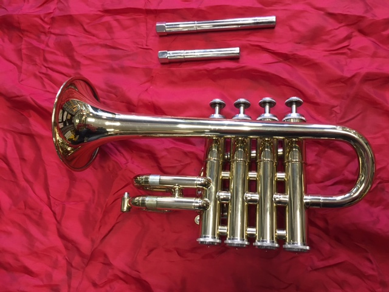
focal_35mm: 29
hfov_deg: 61.7
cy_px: 146
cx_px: 194
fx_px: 326
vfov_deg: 48.2
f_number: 2.2
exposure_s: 1/33
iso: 160
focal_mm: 4.15
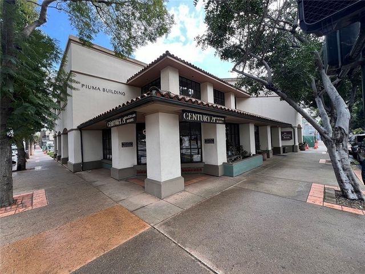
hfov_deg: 106.2
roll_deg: +2.1
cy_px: 137
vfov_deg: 89.9
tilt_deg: +1.0
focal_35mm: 13
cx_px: 182
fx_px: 137
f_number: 1.8
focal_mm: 1.57
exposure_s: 1/208
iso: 32
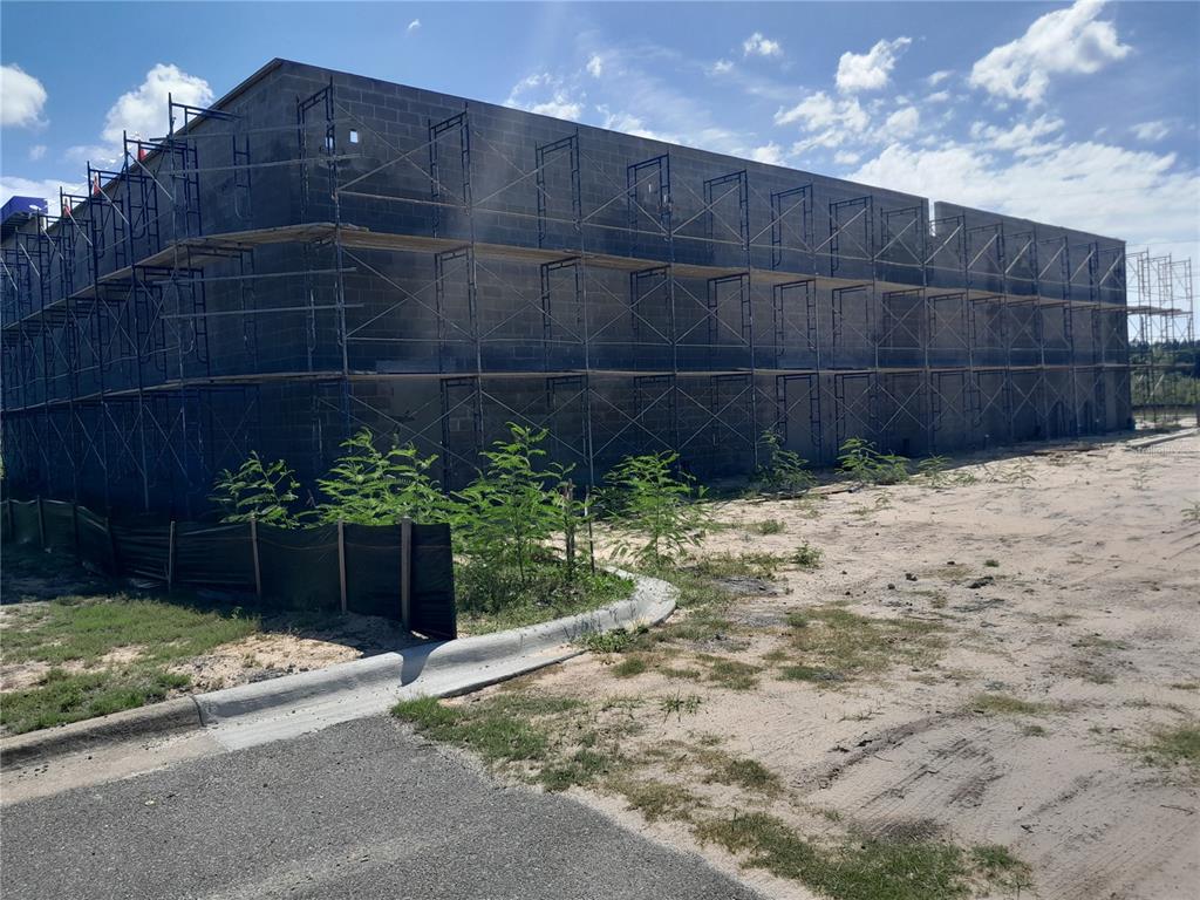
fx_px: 936
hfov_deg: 65.3
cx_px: 600
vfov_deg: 51.4
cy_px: 450
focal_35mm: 27
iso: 40
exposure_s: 1/613
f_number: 1.8
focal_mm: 4
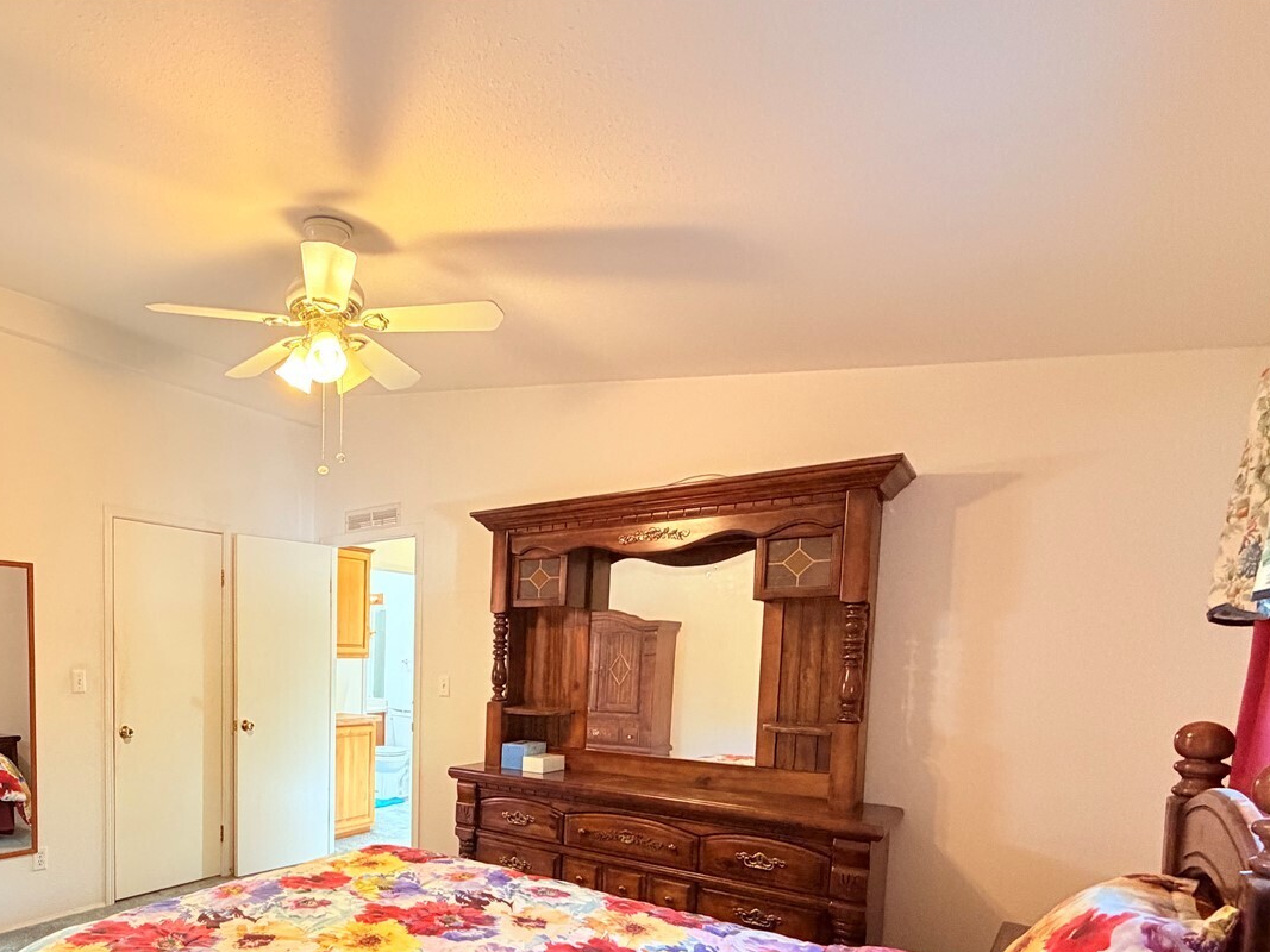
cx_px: 332
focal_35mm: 21
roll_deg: -1.0
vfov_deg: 60.2
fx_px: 770
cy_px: 707
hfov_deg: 73.9
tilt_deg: -4.8
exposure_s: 1/60
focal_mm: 2.22
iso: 400
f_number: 2.2
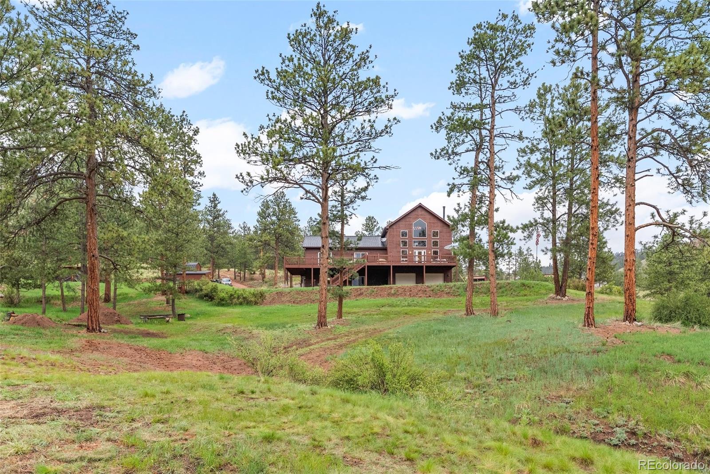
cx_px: 355
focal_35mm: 21
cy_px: 237
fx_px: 414
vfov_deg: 59.5
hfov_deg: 81.2
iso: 1600
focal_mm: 21
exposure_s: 1/200
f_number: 5.6
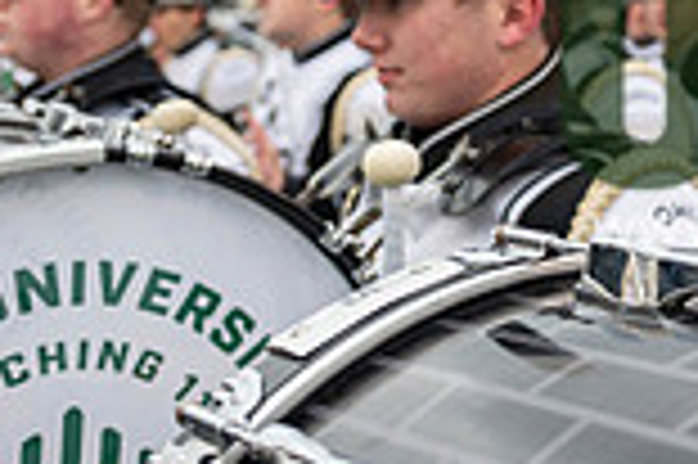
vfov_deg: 15.0
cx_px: 901
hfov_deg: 20.7
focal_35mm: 90
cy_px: 70
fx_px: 1743
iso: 160
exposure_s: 1/500
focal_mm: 24
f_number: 2.8
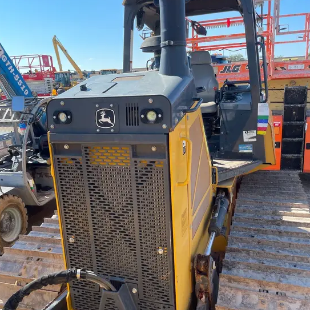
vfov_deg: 52.5
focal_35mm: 31
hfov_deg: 52.5
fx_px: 314
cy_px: 169
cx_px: 154
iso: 50
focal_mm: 4.2
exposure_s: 1/1208
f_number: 1.6
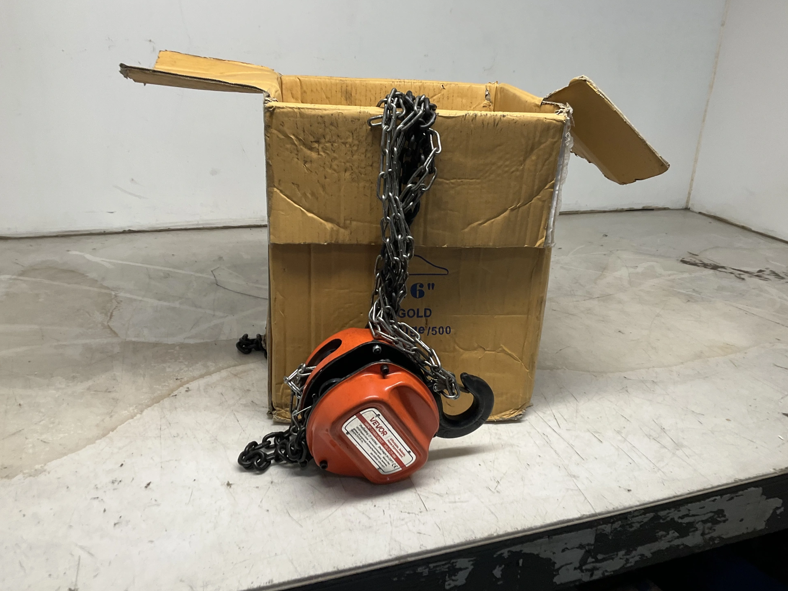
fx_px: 683
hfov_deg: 60.0
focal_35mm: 30
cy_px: 287
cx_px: 400
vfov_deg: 46.8
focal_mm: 3
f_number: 1.8
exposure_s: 1/120
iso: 50
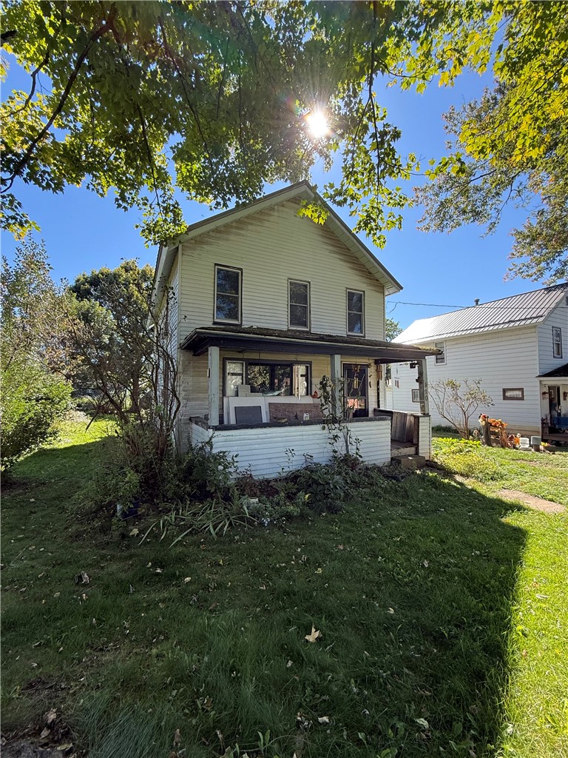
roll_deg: +0.2
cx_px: 284
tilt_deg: +3.2
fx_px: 306
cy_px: 379
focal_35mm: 14
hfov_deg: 85.7
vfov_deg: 102.1
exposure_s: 1/256
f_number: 2.2
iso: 64
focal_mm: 2.22
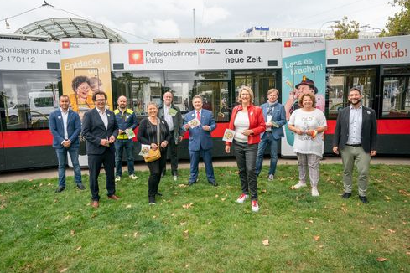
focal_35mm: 22
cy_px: 131
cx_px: 202
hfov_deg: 78.6
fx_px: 251
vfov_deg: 57.2
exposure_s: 1/160
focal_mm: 21
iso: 500
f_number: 8
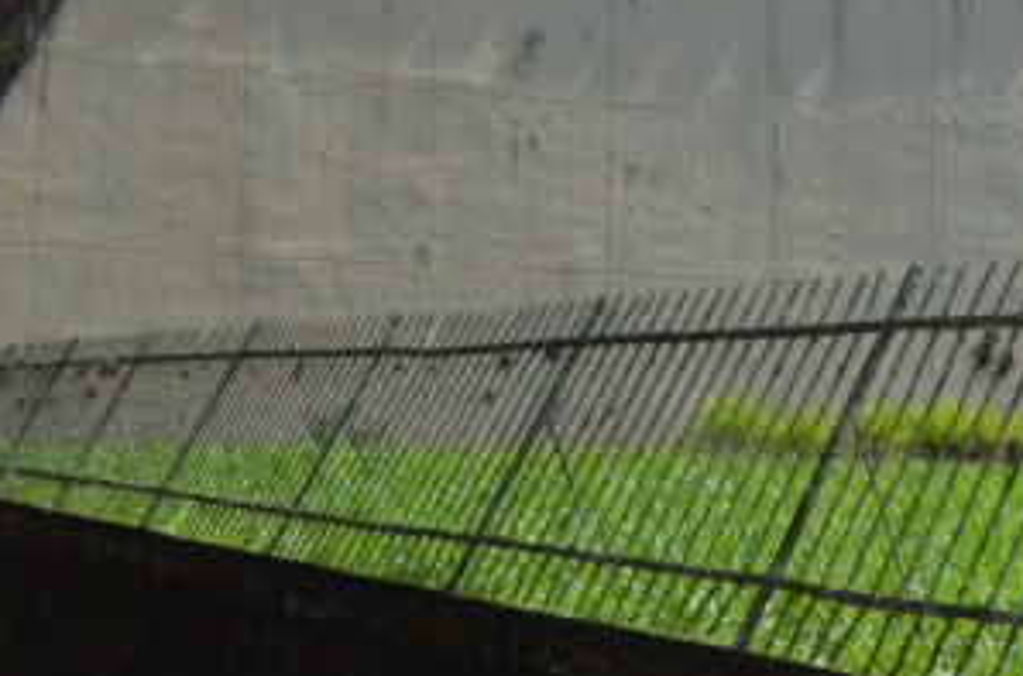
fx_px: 2355
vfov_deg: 16.0
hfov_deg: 24.4
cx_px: 663
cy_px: -33
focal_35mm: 83
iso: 800
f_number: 13
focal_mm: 25
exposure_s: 1/640
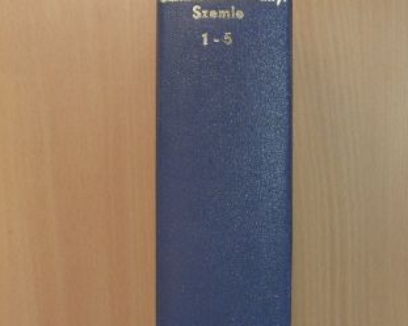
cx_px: 215
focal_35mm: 54
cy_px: 192
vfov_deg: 28.1
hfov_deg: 34.7
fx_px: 652
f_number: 3.5
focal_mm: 6.3
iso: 179
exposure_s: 1/30.2
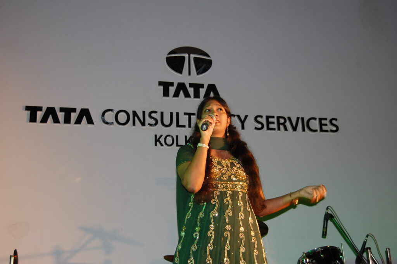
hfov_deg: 41.1
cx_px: 198
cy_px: 132
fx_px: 529
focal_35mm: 48
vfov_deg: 28.0
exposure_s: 1/60
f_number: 4.5
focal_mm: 32
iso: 400
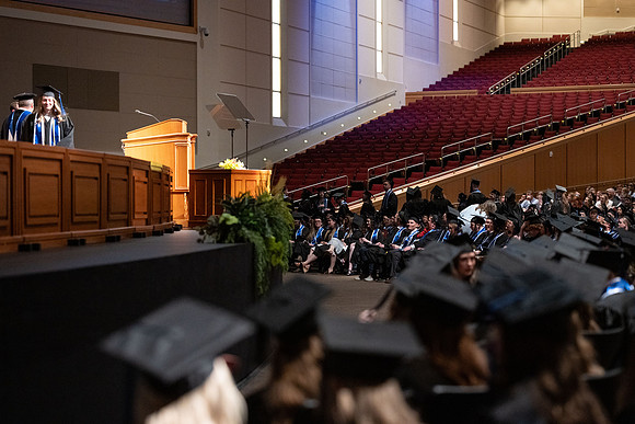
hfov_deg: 23.9
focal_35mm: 85
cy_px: 212
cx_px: 318
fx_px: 1500
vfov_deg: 16.1
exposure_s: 1/250
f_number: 2.5
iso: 2500
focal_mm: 85
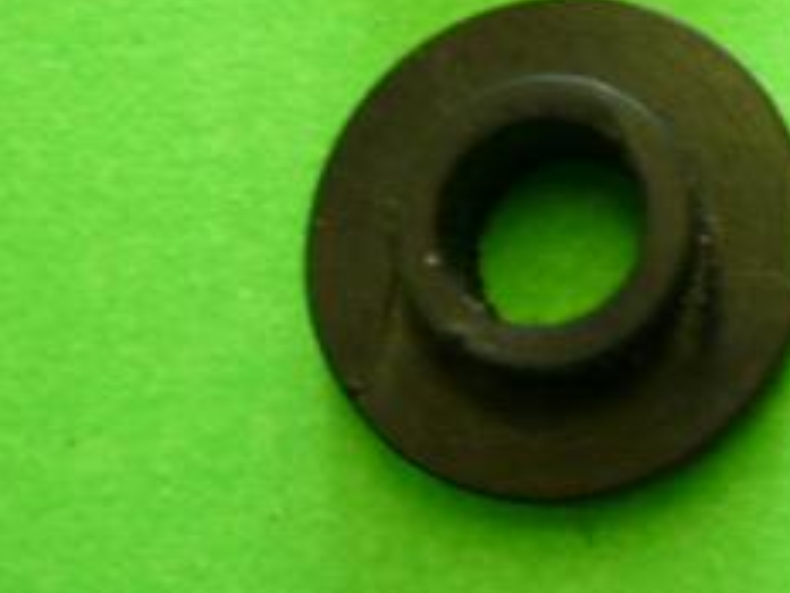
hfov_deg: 22.8
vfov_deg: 17.9
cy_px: -37
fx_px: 1826
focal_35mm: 80
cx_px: 892
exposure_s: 1/30
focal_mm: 5.2
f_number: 3.3
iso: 200
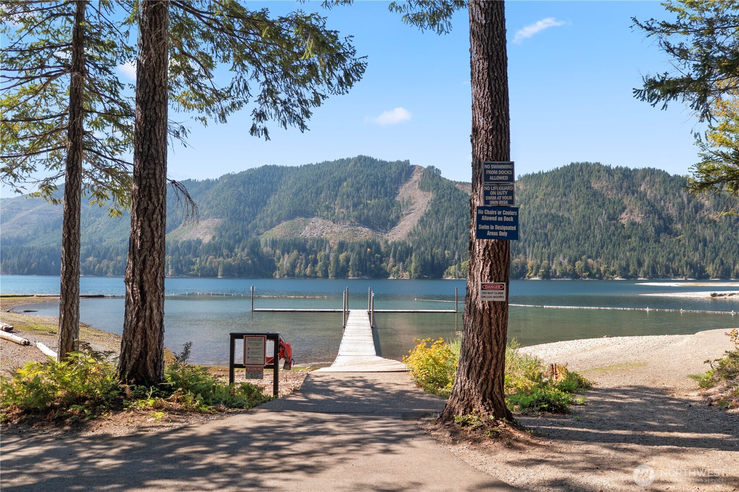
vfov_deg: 46.4
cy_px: 246
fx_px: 575
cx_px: 370
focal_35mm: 28
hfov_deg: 65.5
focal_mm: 10.26
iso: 100
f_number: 3.2
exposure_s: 1/50
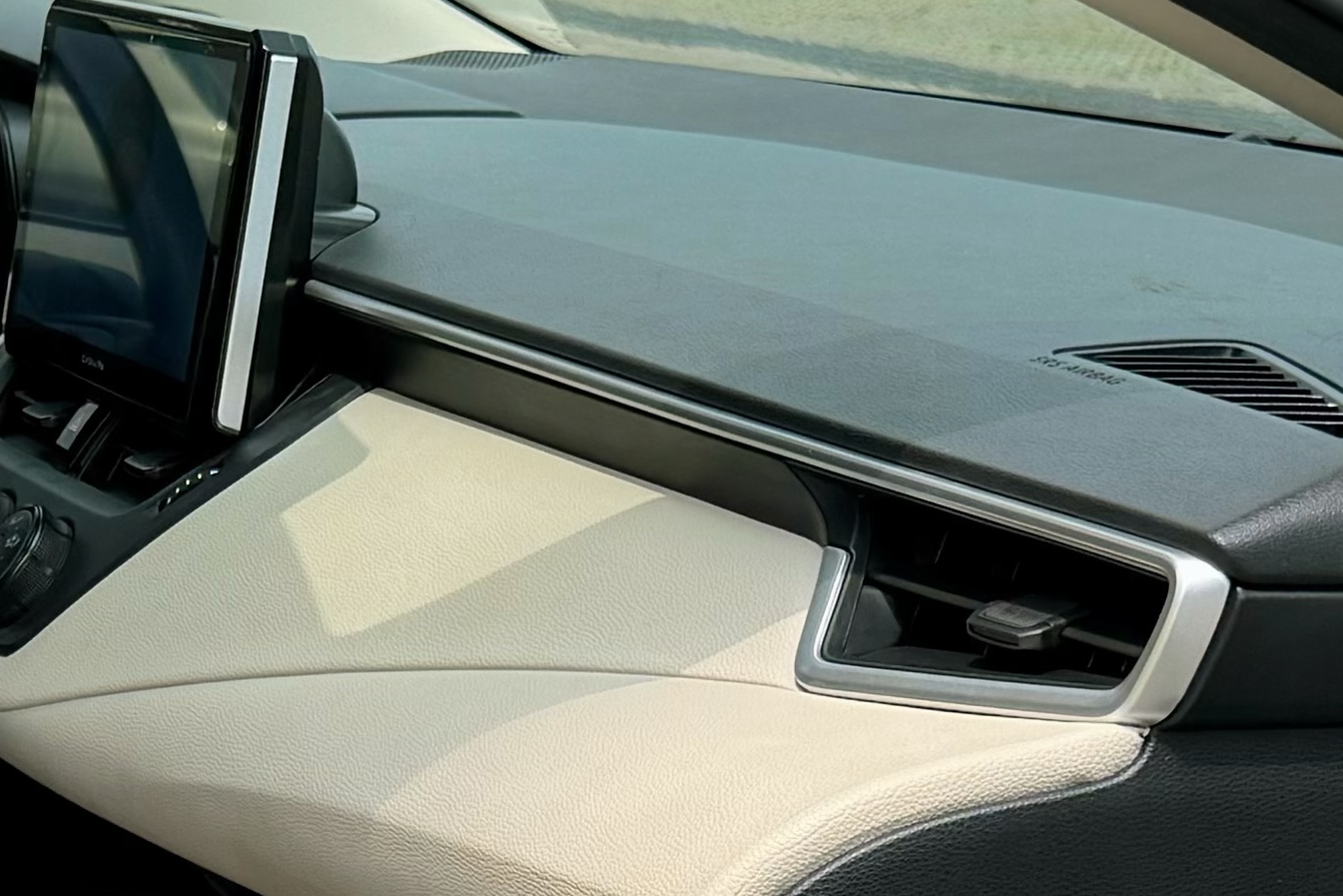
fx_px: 3955
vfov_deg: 12.7
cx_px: -140
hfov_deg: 18.5
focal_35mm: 106
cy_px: 959
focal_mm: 6.76
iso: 100
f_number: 1.78
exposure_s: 1/3425
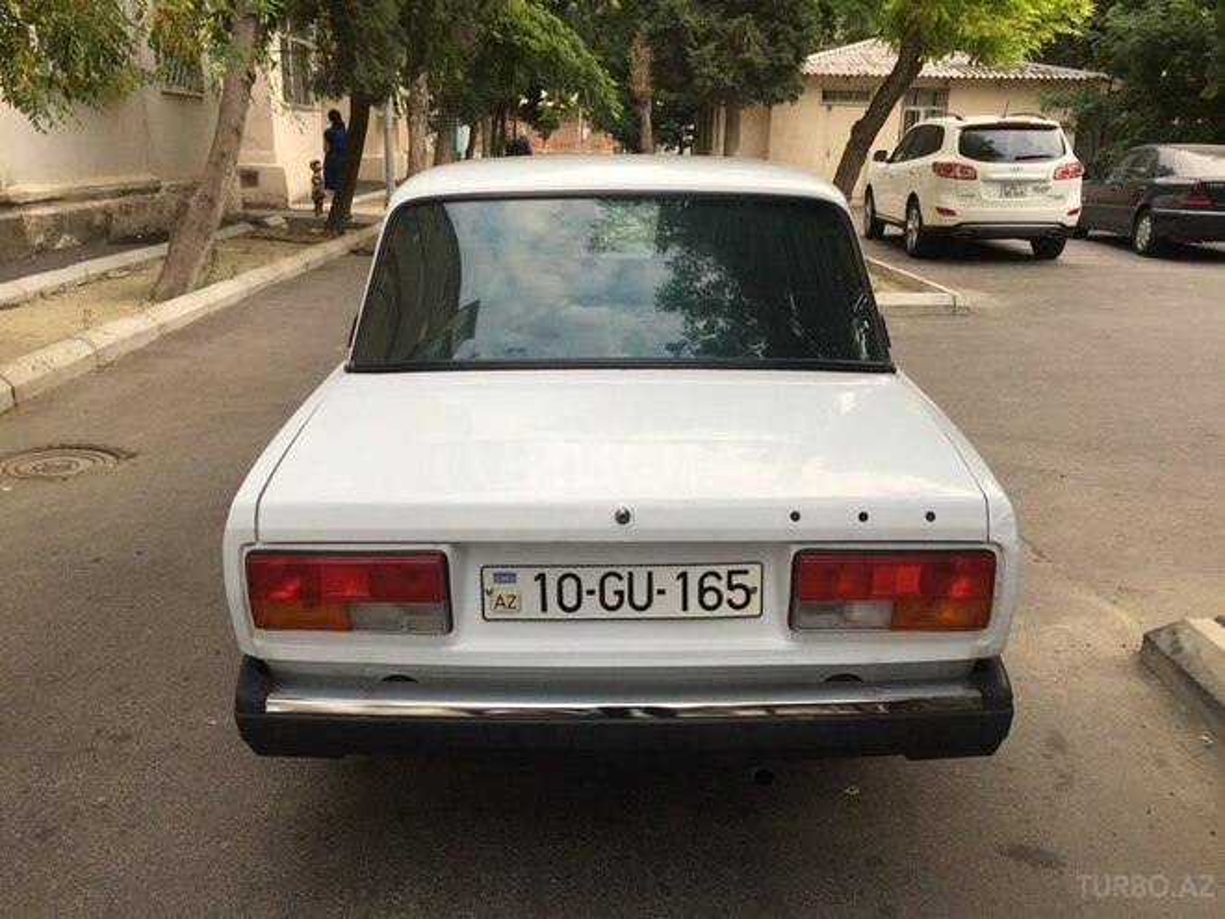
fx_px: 1026
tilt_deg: -15.8
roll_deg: -2.5
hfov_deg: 61.7
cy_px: 460
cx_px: 612
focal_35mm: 29
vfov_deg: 48.2
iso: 50
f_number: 2.2
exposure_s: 1/100
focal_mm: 4.15
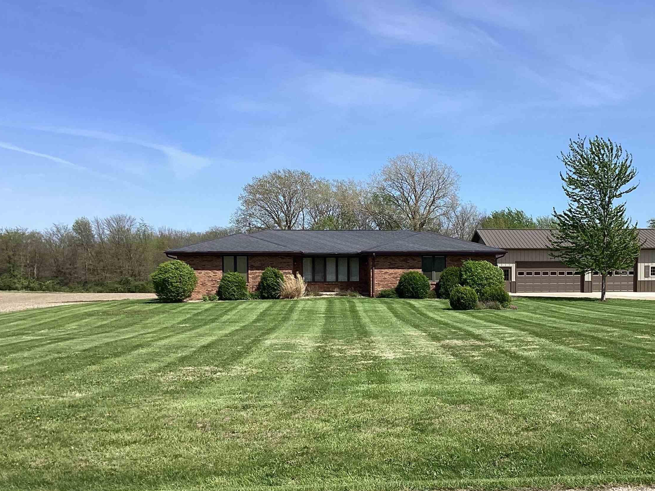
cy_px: 310
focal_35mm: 43
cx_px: 419
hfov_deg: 43.4
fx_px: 814
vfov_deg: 33.4
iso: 25
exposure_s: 1/1538
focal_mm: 3.3
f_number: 2.4
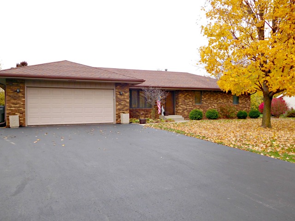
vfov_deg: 49.7
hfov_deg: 63.4
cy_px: 110
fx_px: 239
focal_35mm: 28
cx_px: 148
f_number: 3.5
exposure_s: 1/400
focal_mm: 5
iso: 125
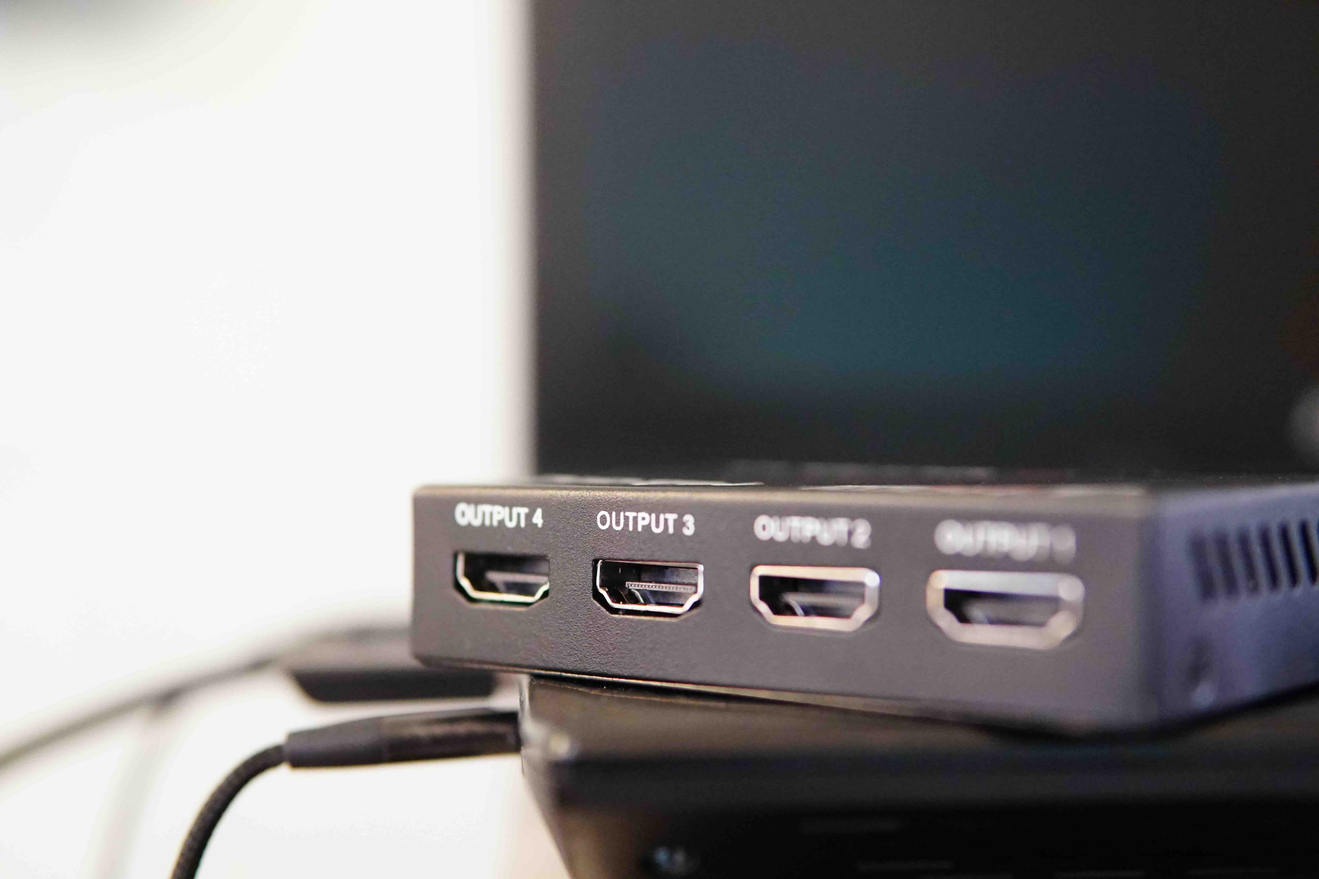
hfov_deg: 43.6
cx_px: 660
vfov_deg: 29.9
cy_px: 440
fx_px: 1649
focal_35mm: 45
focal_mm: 30
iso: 6400
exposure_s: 1/60
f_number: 2.2
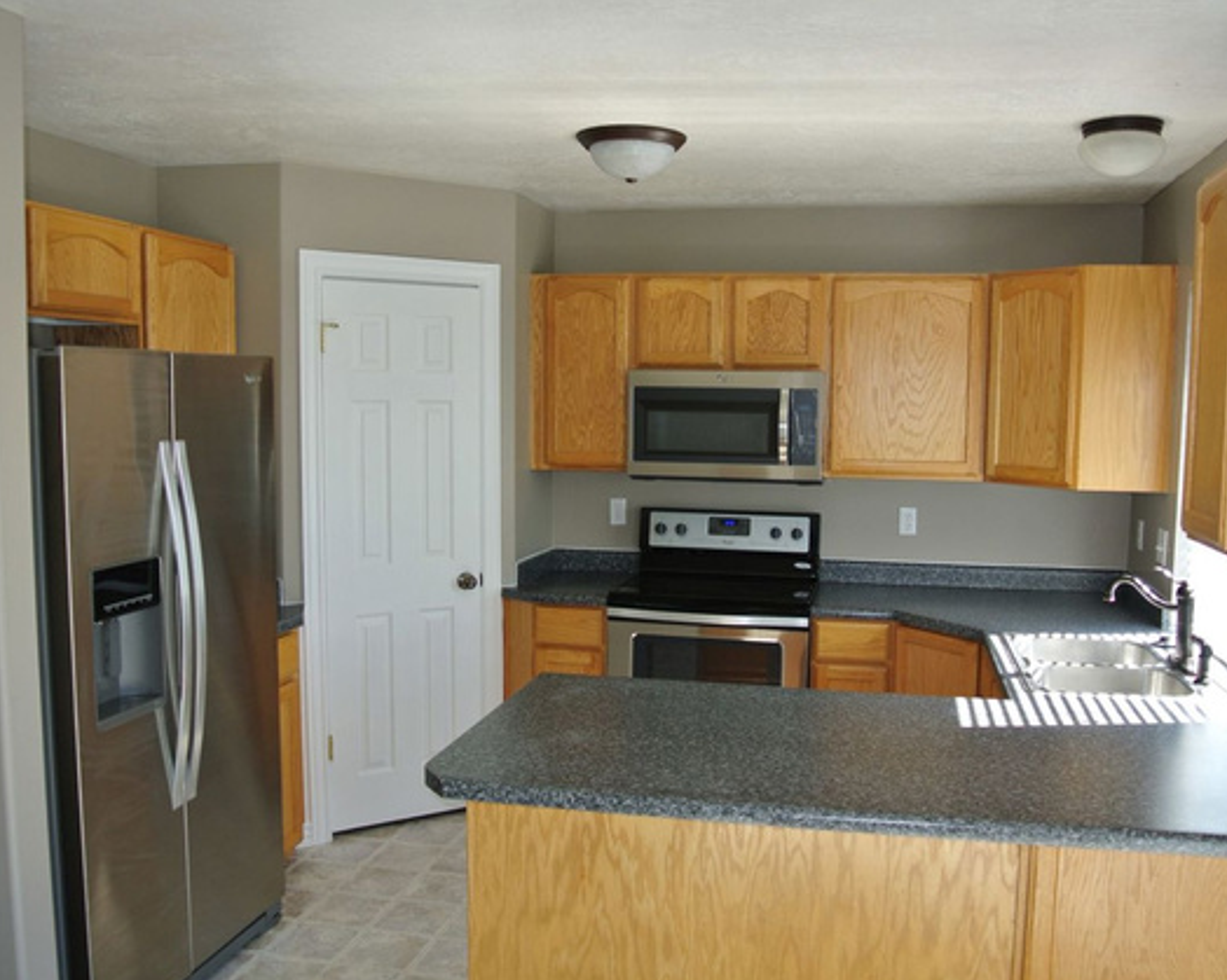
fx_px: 1126
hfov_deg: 57.0
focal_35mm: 31
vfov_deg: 47.1
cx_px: 688
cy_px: 496
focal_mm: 10
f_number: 3.5
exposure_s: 1/60
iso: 100
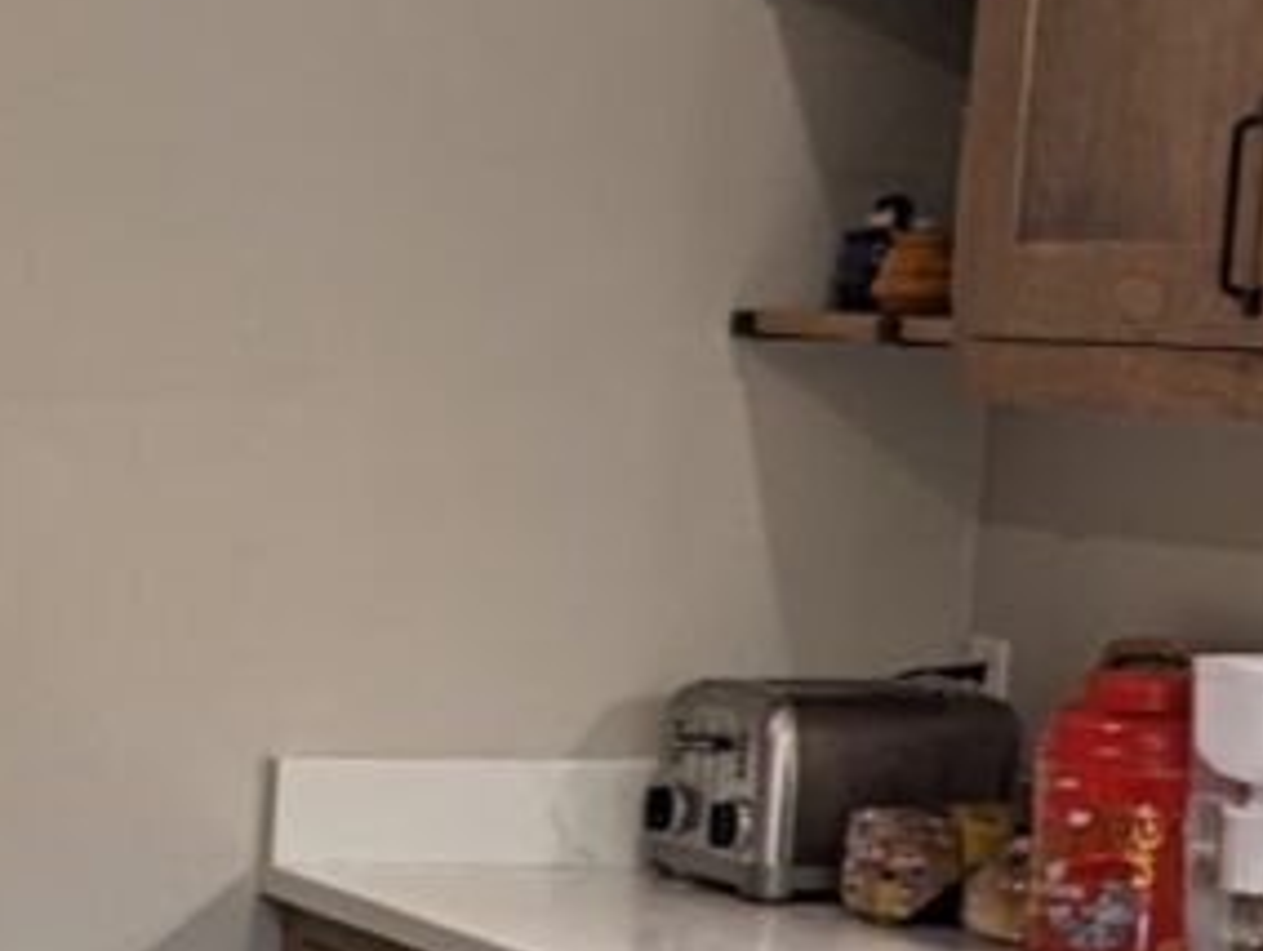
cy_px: 1364
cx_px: -1548
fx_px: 6323
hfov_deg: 10.2
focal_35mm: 173
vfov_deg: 8.4
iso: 50
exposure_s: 1/128
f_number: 1.85
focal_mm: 6.81
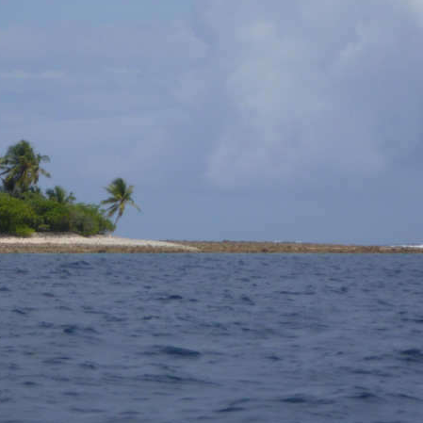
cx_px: 91
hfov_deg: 7.2
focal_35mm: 244
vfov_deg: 7.2
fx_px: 3373
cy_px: 159
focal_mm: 22.8
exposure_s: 1/500
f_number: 5.9
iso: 80
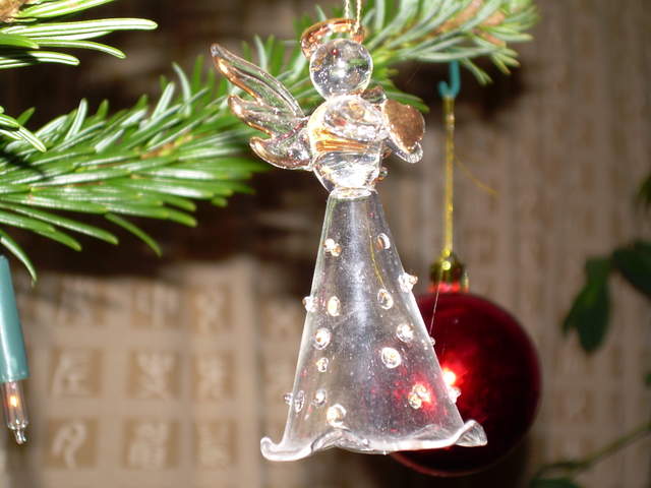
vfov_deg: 16.4
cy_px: 244
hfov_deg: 21.8
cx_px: 326
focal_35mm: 90
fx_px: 1693
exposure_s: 1/60
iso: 50
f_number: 4.3
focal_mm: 15.3
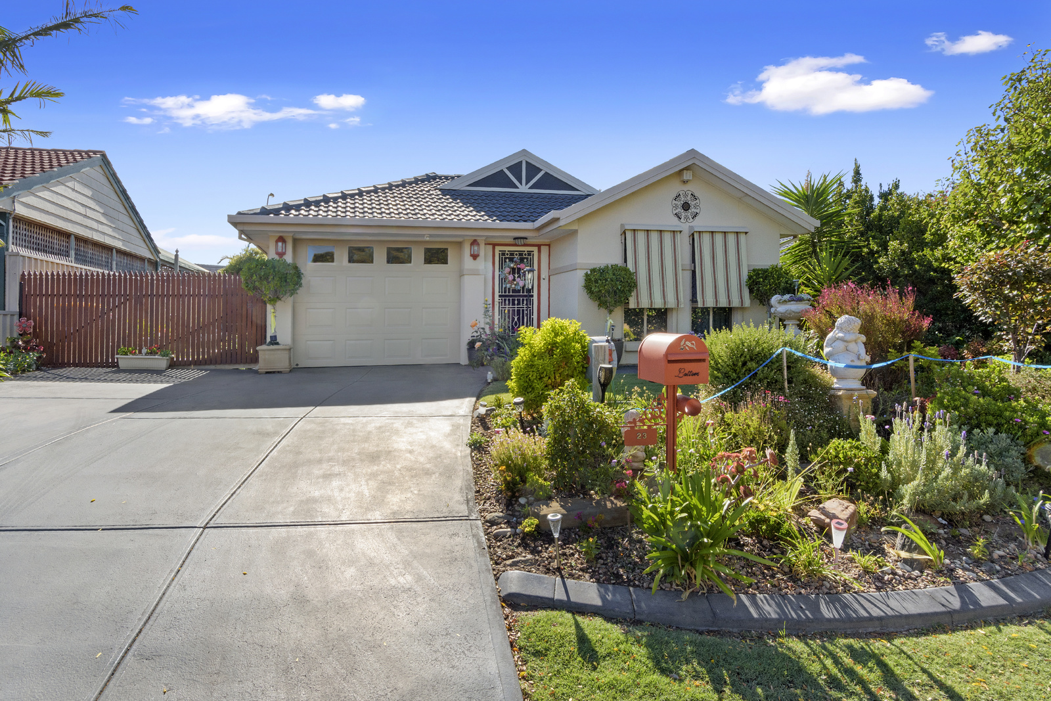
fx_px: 526
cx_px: 526
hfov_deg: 90.0
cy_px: 350
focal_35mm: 18
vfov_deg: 67.4
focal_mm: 12
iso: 320
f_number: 14
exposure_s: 1/200
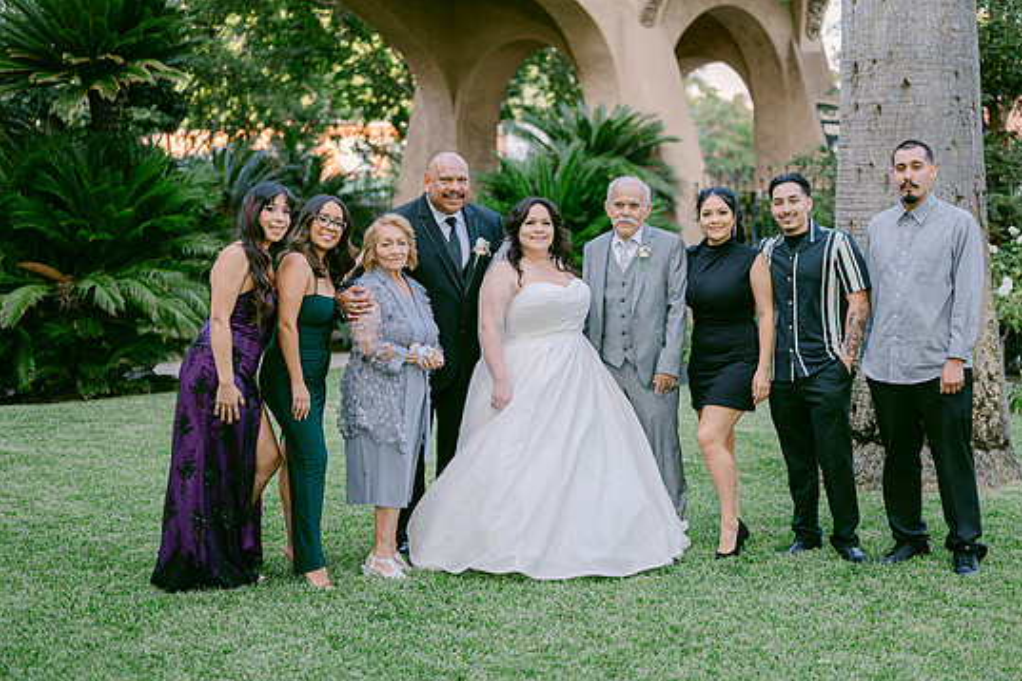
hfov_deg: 36.9
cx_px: 550
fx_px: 1533
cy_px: 320
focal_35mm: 54
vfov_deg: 25.1
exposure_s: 1/250
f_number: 2
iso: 100
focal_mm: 50
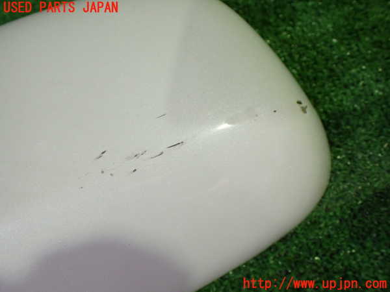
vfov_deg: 46.8
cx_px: 195
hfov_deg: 60.0
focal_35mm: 30
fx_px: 338
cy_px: 146
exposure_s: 1/125
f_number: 2.3
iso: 640
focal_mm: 5.4
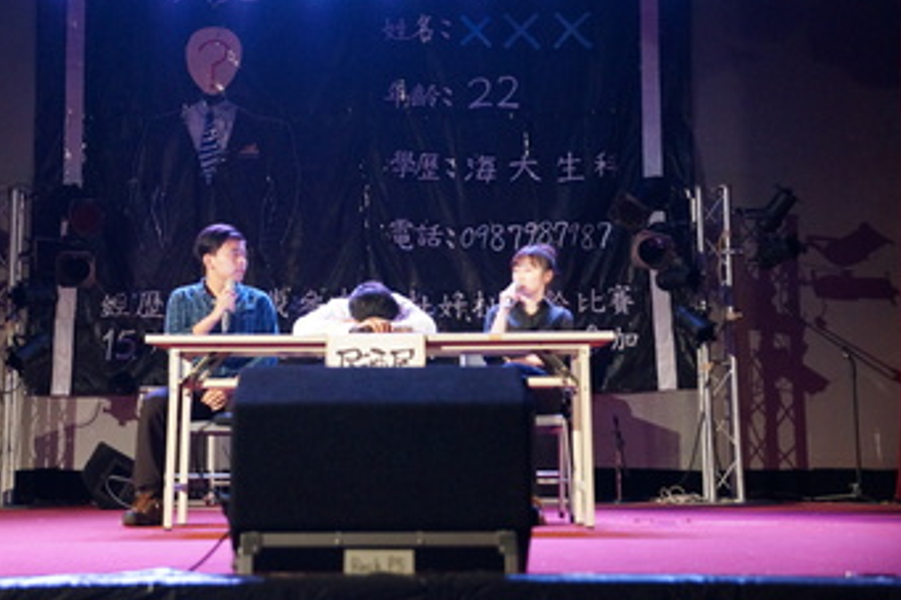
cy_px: 254
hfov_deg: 32.6
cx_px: 394
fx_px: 1541
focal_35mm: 62
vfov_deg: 22.0
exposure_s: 1/60
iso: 3200
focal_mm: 35
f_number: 4.5
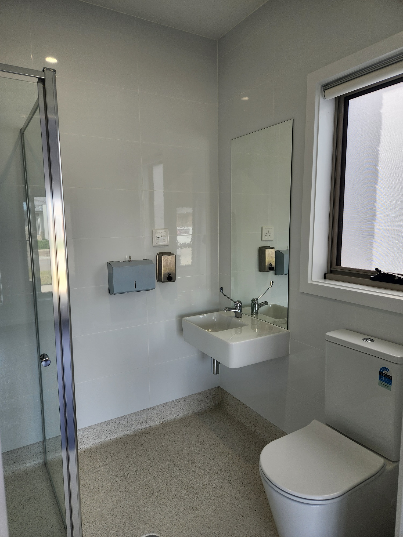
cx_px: 202
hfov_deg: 58.9
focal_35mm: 23
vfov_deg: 73.9
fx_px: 357
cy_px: 268
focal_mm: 5.4
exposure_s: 1/106
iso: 20
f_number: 1.8
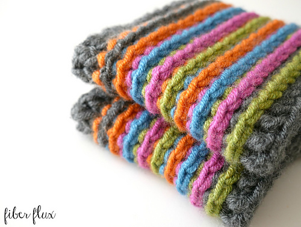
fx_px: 348
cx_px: 150
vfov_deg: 36.1
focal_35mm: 40
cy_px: 114
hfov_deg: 46.7
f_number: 4.4
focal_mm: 20
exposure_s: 1/60
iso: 320
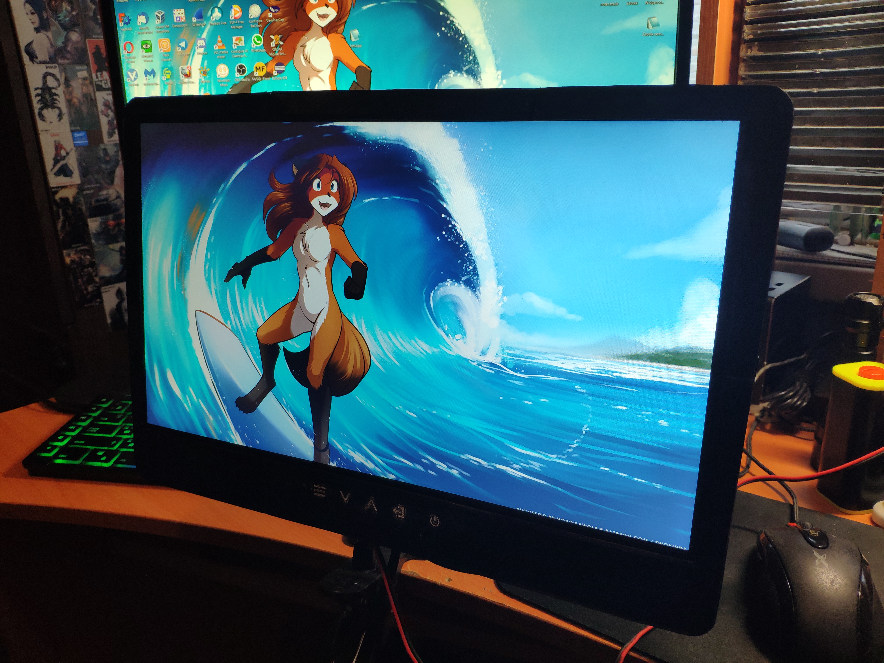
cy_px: 332
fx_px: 536
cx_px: 442
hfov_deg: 79.0
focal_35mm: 21
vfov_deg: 63.4
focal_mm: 4.22
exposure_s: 1/100
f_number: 1.8
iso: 314
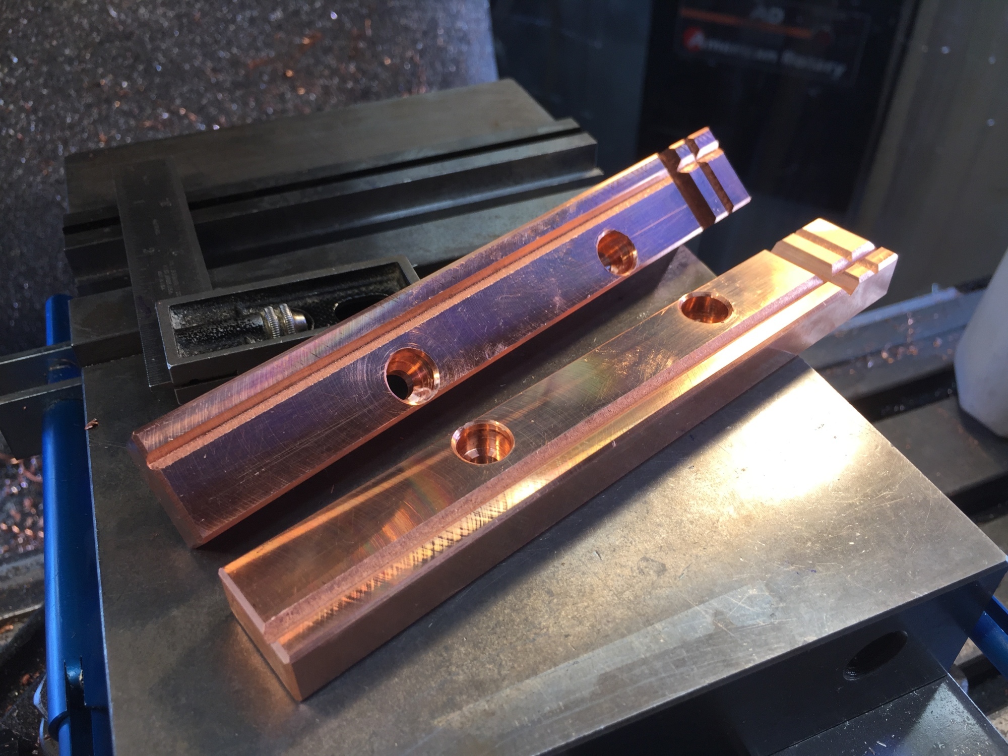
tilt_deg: -40.2
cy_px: 378
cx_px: 504
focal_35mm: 29
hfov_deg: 61.7
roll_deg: -1.4
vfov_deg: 48.2
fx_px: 844
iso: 40
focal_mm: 4.15
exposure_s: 1/60
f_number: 2.2
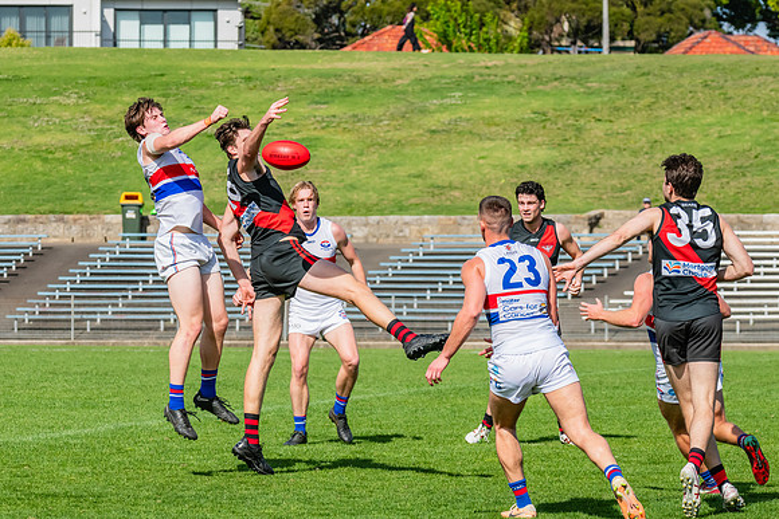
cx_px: 340
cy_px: 204
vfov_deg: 5.2
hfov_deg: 7.8
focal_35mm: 263
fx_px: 5695
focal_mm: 210
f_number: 10
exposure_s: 1/1600
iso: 800
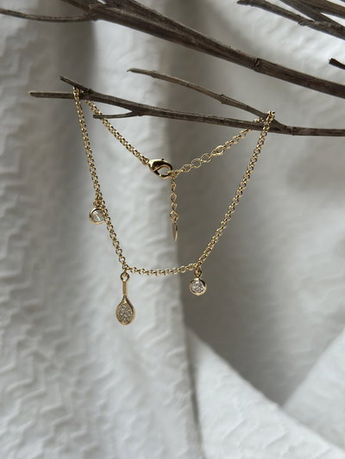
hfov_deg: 30.3
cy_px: 230
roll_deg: +0.1
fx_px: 638
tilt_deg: -10.2
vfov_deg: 39.6
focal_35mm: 48
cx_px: 172
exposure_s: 1/60
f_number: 1.78
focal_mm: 6.86
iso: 160
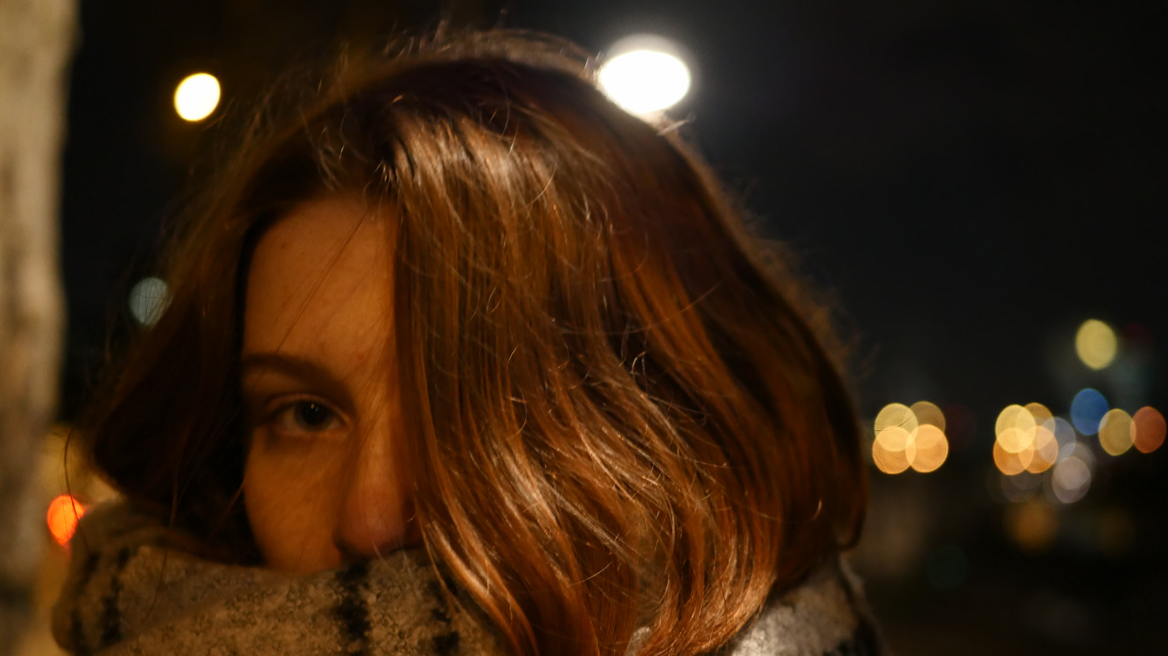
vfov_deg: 21.8
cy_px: 368
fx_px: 1703
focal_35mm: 55
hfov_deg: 37.9
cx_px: 580
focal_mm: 25
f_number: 1.7
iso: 1600
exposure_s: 1/30
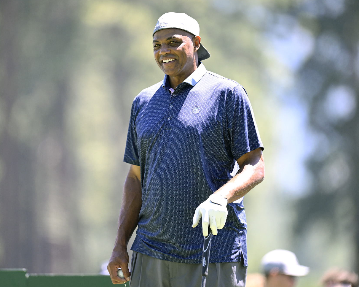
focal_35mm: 452
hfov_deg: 4.3
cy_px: 144
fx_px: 4803
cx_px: 144
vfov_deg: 3.4
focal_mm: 400
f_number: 2.8
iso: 1250
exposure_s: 1/2000
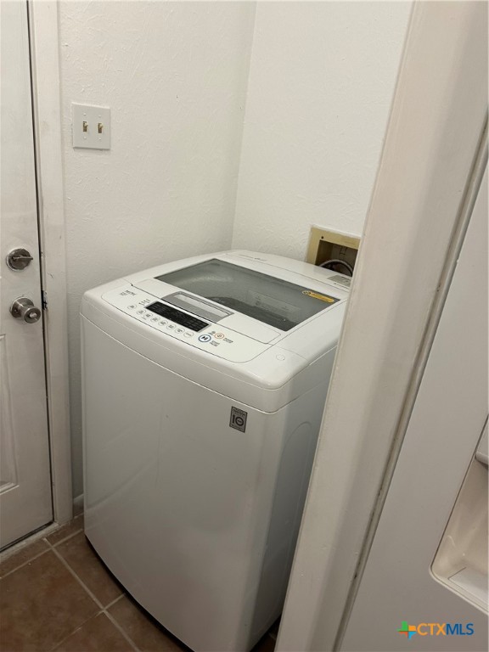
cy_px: 326
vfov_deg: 71.6
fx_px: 452
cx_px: 244
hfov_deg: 56.8
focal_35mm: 24
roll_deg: -6.5
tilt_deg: -22.0
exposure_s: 1/60
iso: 160
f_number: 1.78
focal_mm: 6.86
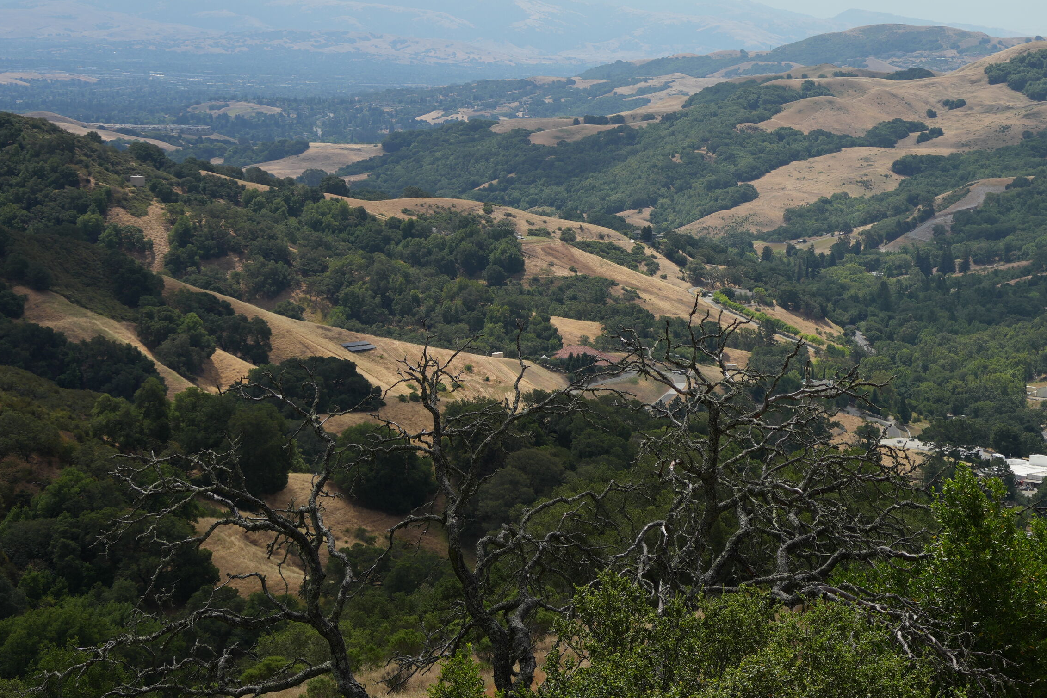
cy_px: 144
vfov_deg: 13.0
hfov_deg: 19.3
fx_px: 3054
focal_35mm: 105
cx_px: 832
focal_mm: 55
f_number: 4.5
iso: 125
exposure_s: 1/1250
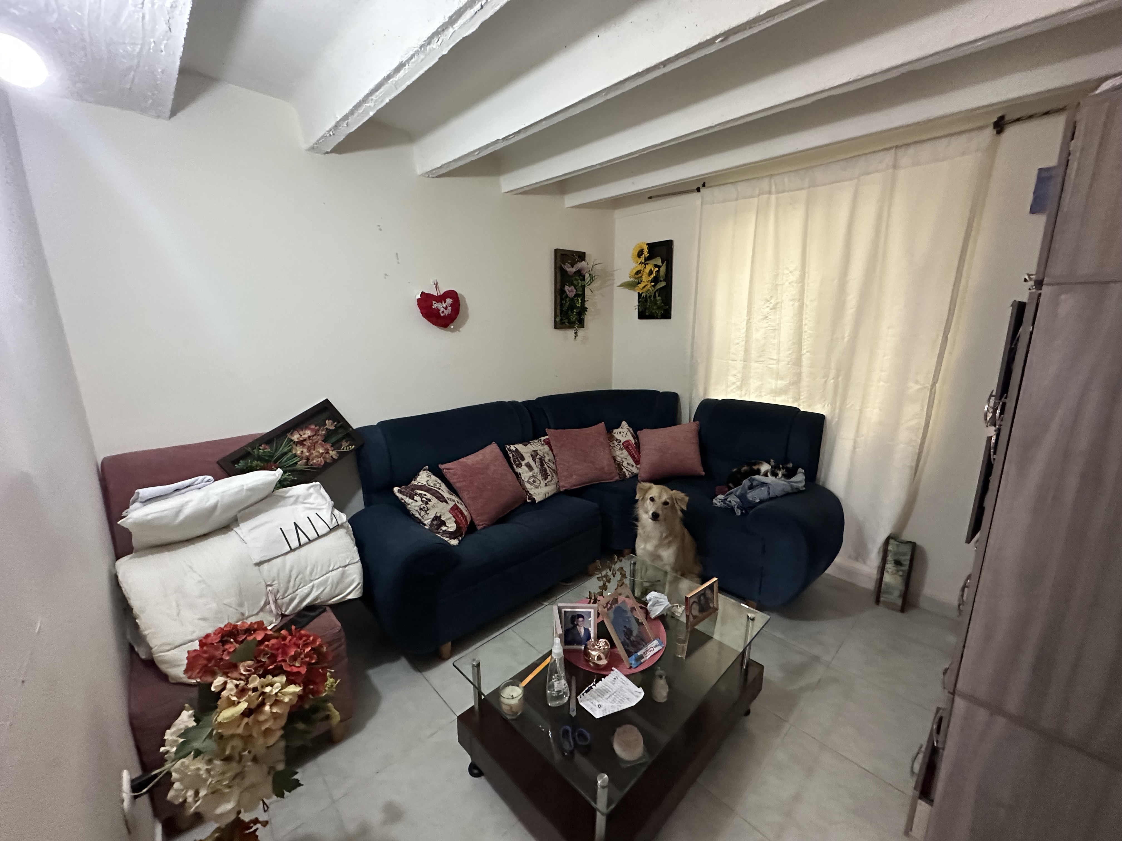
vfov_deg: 85.7
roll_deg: -0.4
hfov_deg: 102.1
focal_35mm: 14
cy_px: 420
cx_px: 561
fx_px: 454
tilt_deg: -12.5
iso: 800
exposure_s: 1/60
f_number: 2.2
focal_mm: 2.22
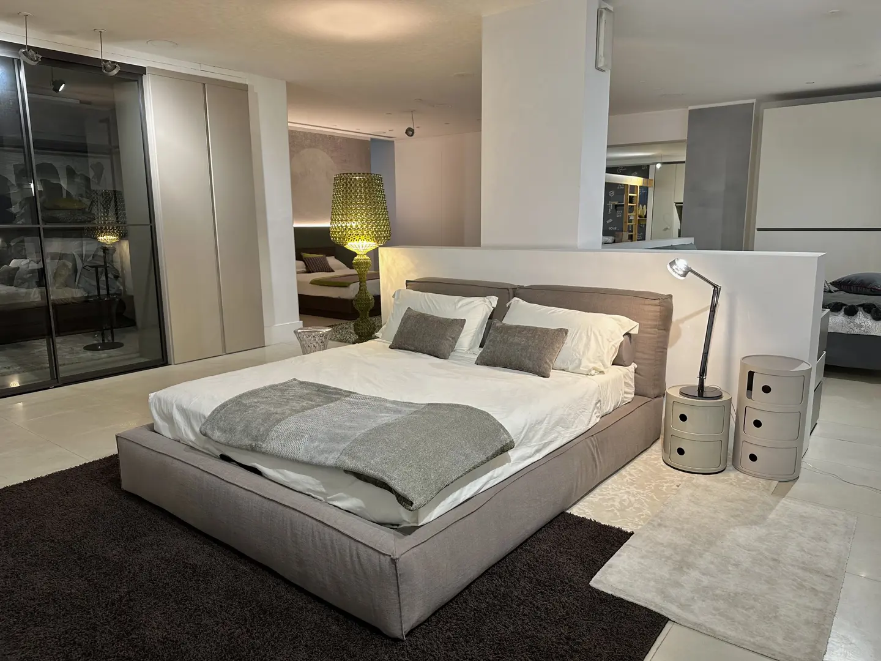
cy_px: 330
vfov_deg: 56.8
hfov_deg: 71.6
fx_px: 611
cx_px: 440
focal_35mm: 24
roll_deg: +0.2
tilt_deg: -10.3
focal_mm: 6.86
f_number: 1.78
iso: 125
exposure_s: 1/50
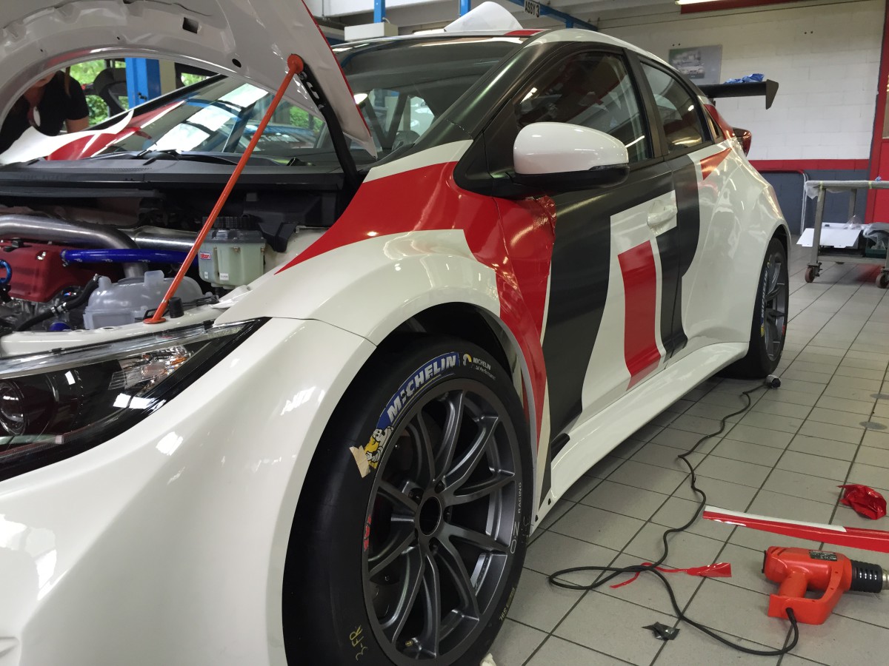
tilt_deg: -11.8
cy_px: 333
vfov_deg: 48.2
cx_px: 444
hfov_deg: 61.7
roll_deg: -1.1
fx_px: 745
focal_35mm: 29
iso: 32
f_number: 2.2
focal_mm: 4.15
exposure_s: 1/30
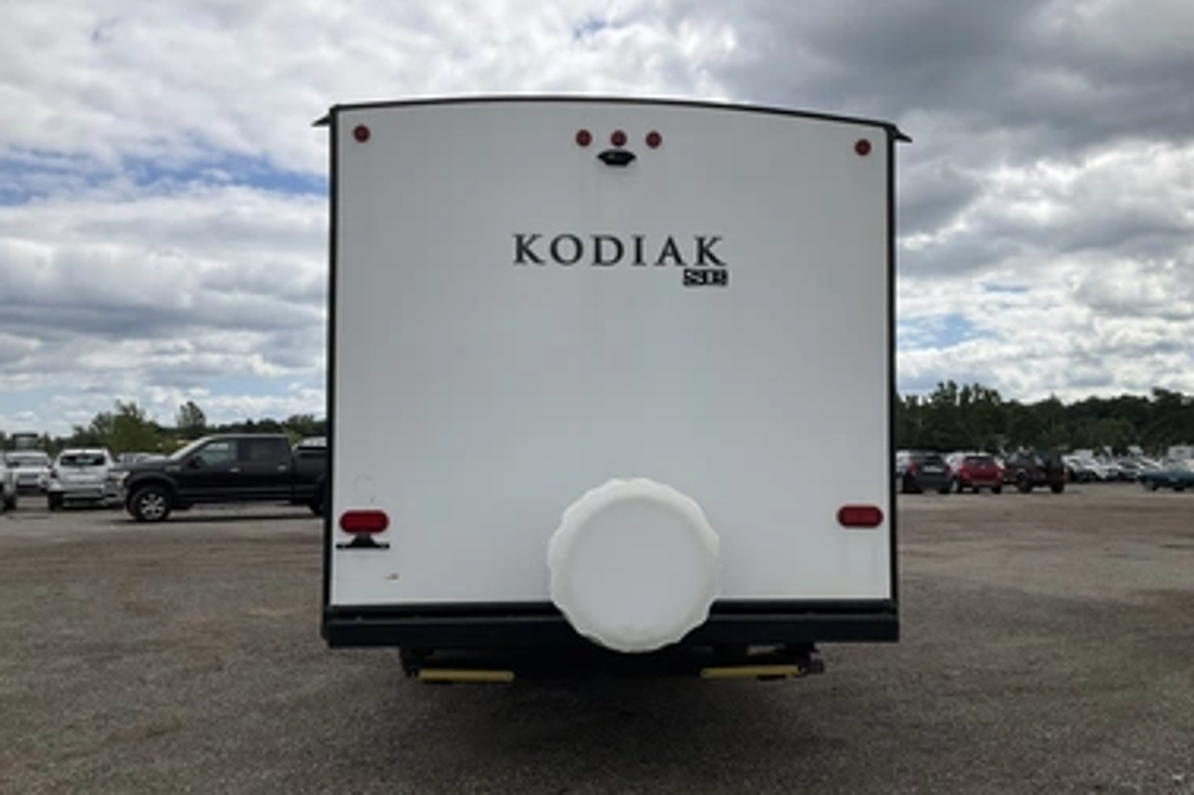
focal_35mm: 32
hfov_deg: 58.7
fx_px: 1061
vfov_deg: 41.1
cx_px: 592
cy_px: 415
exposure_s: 1/3322
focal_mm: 3
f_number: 1.8
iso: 25
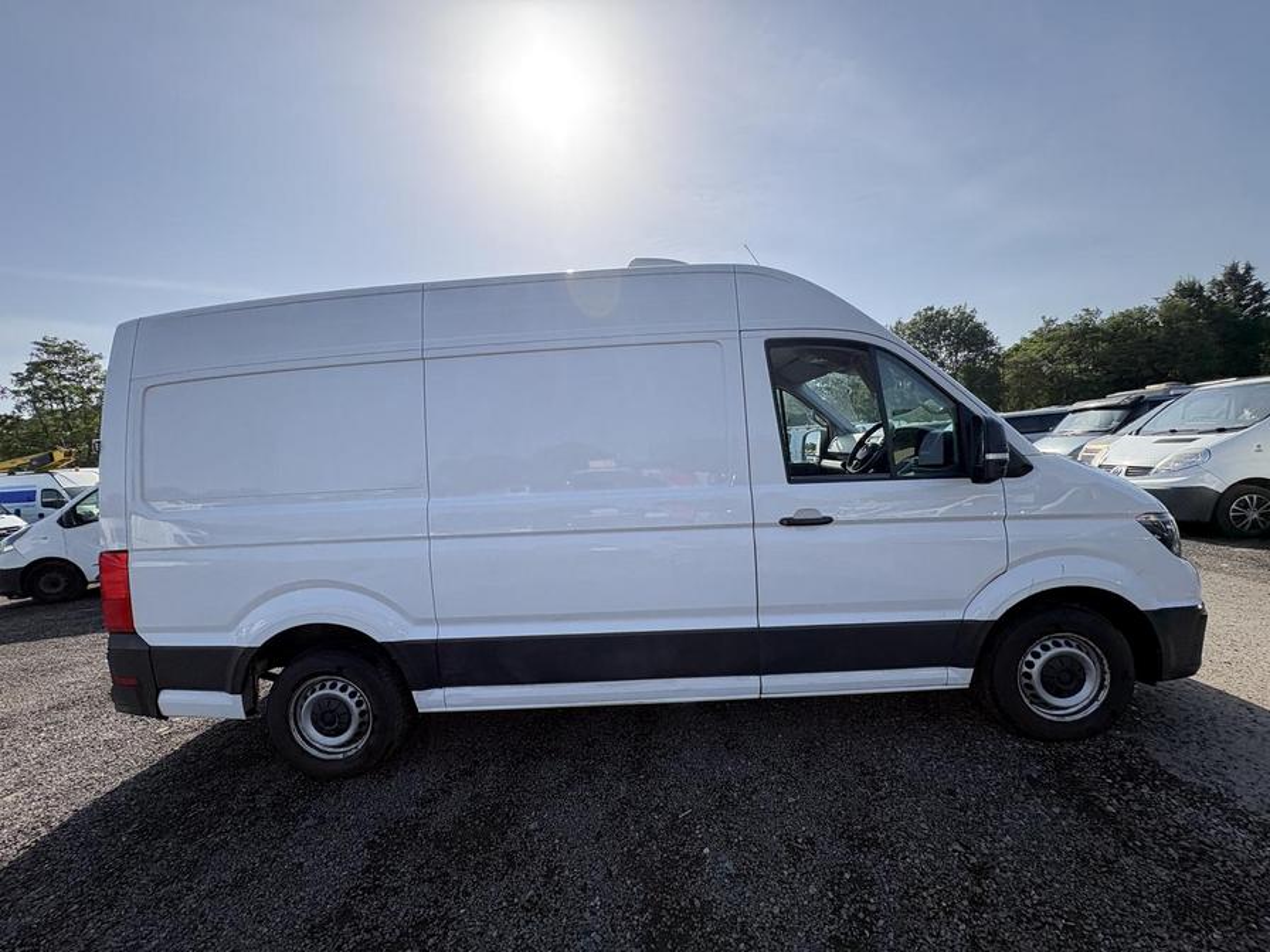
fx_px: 514
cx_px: 635
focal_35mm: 14
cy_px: 476
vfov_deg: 85.7
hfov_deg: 102.1
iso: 40
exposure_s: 1/1048
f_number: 2.2
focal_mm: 2.22
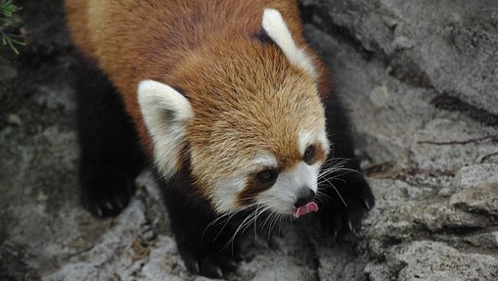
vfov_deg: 6.3
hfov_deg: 11.1
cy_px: 138
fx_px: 2563
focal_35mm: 194
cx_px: 249
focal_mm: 123
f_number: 4.5
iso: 1600
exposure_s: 1/160
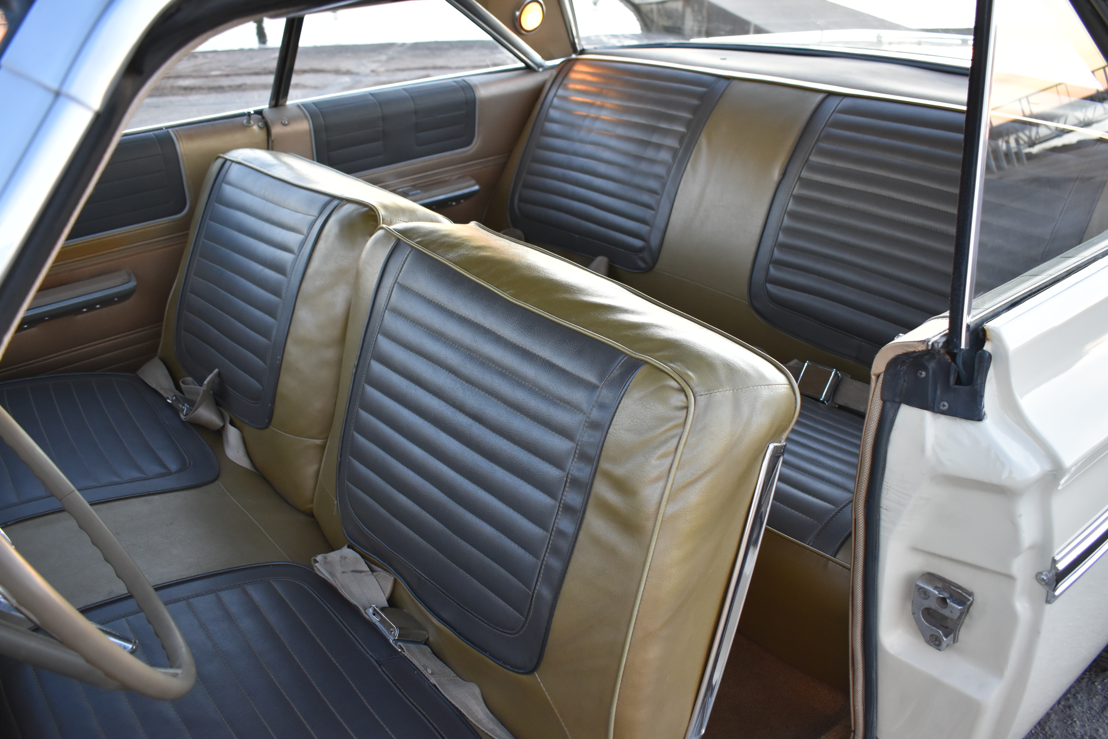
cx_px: 554
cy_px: 370
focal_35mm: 30
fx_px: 923
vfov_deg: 43.6
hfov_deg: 61.9
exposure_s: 1/60
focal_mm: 20
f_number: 4
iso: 800
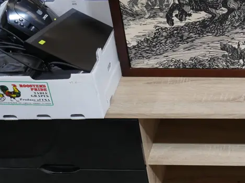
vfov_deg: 18.0
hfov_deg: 23.7
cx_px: 243
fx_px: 559
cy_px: 199
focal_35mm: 79
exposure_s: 1/60
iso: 640
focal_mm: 18
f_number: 4
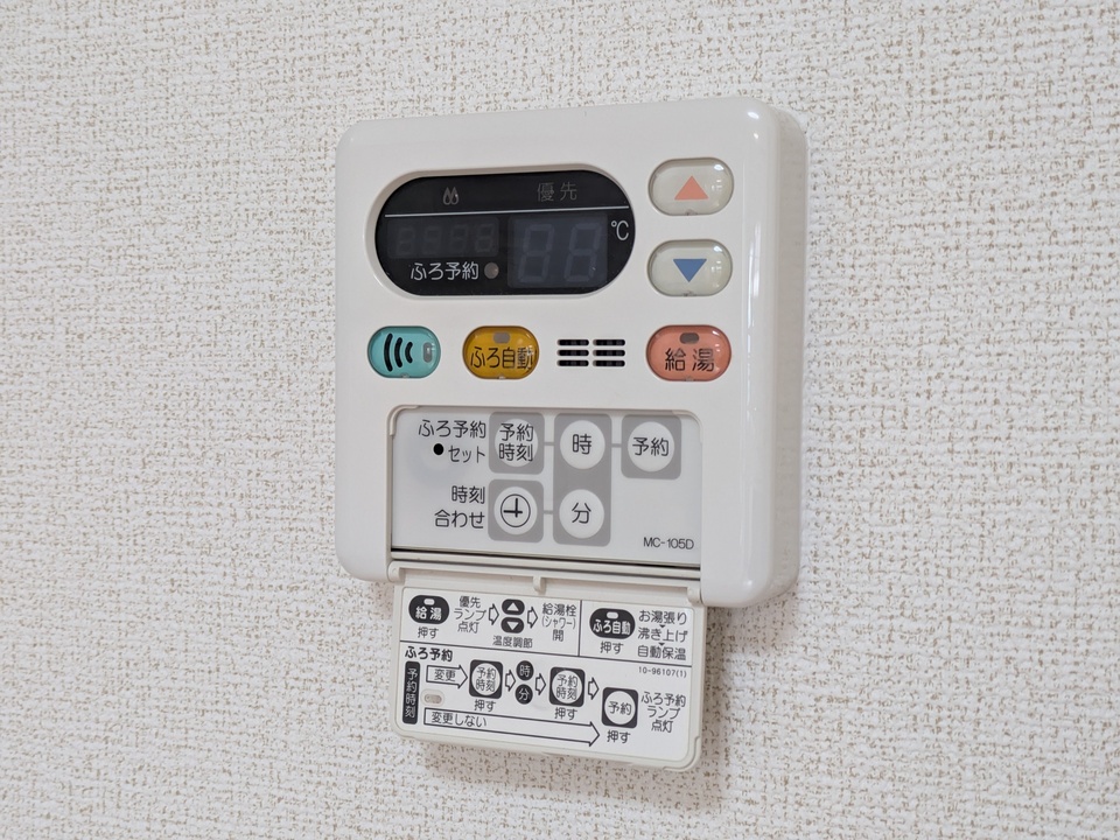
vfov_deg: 28.6
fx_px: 1650
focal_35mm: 51
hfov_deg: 37.5
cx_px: 560
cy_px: 420
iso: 93
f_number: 1.89
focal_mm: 5.43
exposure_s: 1/60
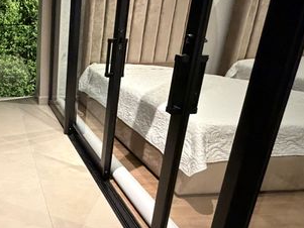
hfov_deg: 48.3
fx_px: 272
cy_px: 95
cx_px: 2
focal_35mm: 31
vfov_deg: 45.3
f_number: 2.2
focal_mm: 2.22
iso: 1000
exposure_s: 1/40
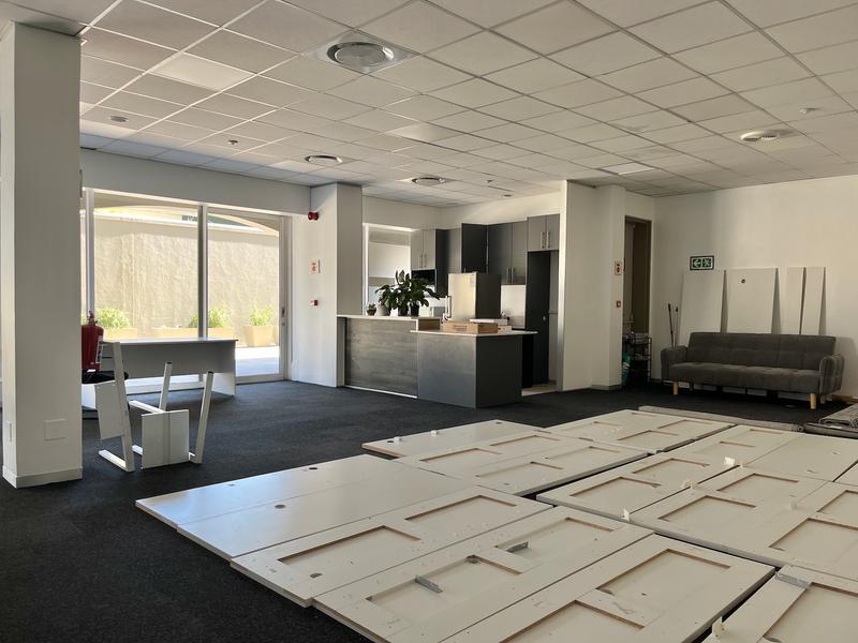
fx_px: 644
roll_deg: -0.6
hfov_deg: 67.3
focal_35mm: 26
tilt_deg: -2.2
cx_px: 429
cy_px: 322
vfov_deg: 53.1
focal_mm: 5.1
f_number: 1.6
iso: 80
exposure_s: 1/100
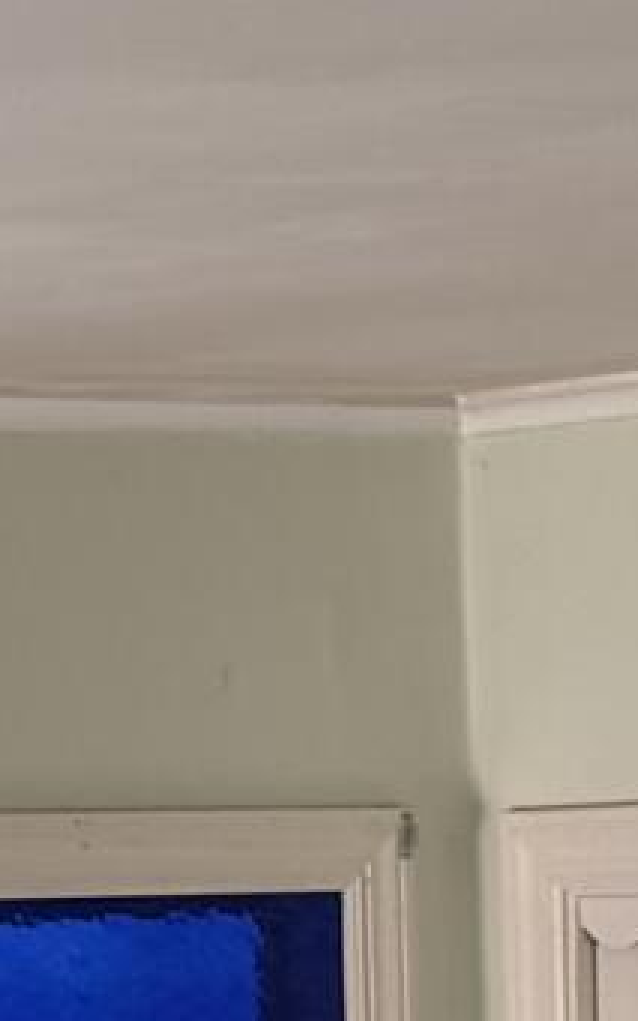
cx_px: 264
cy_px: 1802
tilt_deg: -7.2
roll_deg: +2.4
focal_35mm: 224
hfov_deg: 5.9
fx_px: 6234
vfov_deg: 9.0
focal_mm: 6.76
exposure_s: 1/121
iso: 160
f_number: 1.78
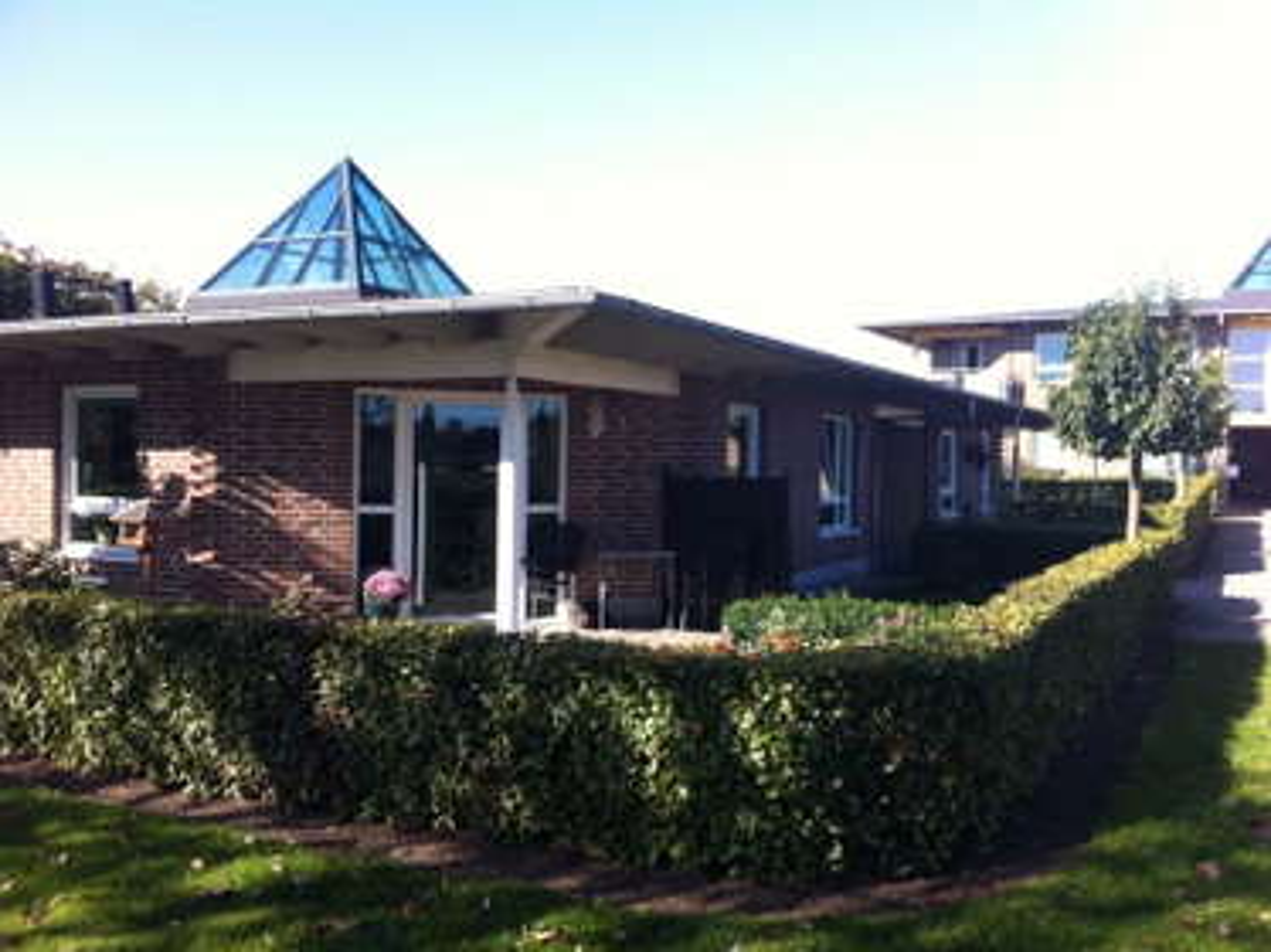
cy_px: 476
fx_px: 1284
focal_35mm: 35
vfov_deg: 40.7
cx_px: 636
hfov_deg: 52.7
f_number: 2.8
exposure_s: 1/382
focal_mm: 3.85
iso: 80
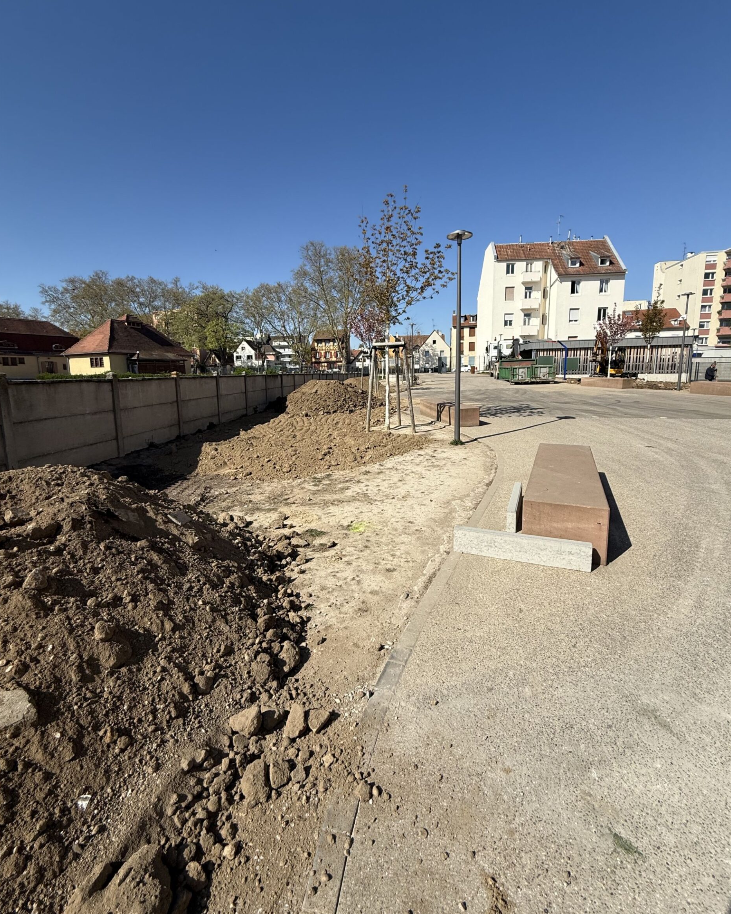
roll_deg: +0.2
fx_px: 406
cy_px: 433
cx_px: 365
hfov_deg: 84.0
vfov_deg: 96.7
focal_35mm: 15
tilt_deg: -7.7
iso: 50
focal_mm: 2.22
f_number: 2.2
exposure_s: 1/2841
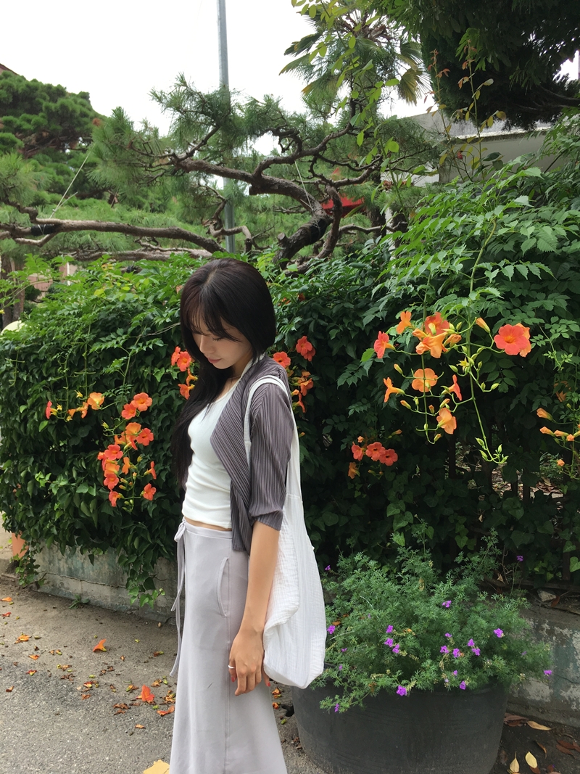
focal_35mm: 29
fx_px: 648
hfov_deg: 48.2
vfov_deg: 61.7
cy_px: 387
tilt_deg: -5.8
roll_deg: -1.7
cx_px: 290
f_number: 2.2
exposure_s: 1/298
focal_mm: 4.15
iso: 25
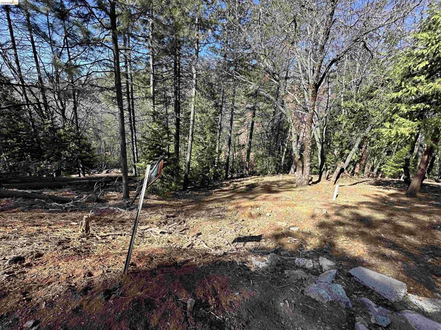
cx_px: 220
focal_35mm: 14
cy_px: 165
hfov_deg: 102.1
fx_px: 178
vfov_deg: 85.7
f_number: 2.2
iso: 40
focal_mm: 2.22
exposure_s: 1/515
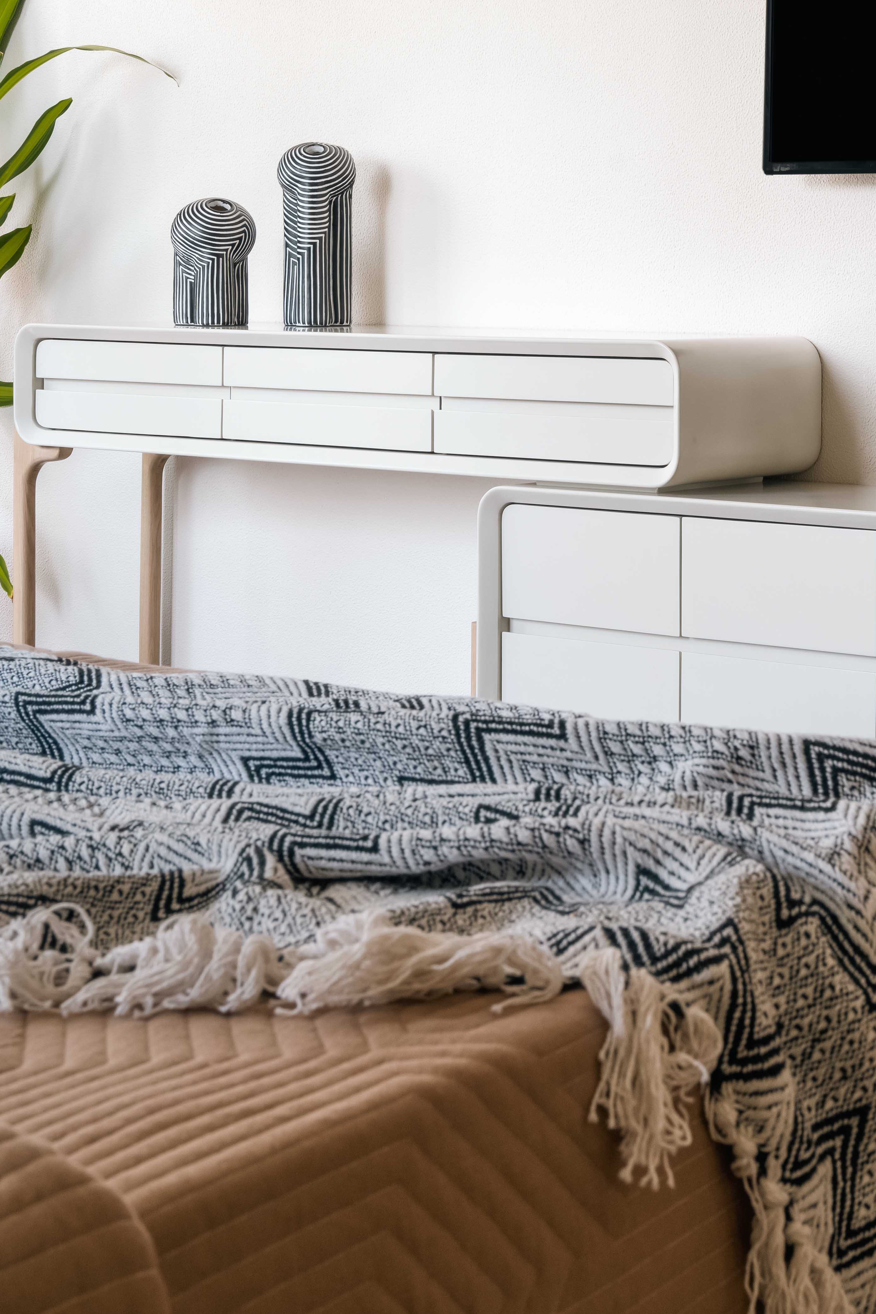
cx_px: 778
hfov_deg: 20.2
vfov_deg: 29.9
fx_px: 2409
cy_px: 303
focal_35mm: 66
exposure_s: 1/1.25
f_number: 11
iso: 160
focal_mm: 33.5
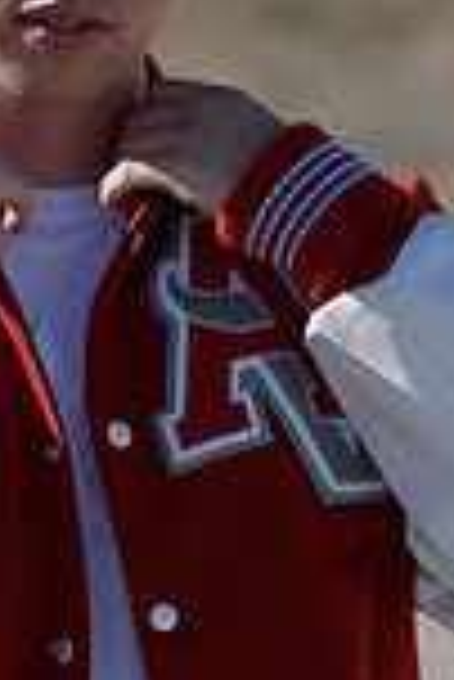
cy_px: 347
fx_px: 4208
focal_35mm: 223
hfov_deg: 6.2
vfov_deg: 9.2
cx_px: 85
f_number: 2.8
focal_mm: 75
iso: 200
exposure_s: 1/5000
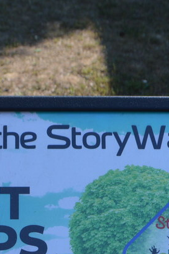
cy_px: 302
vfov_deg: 16.3
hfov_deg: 11.3
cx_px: 32
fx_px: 853
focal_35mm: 121
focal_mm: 22
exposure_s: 1/200
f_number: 7.1
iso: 100
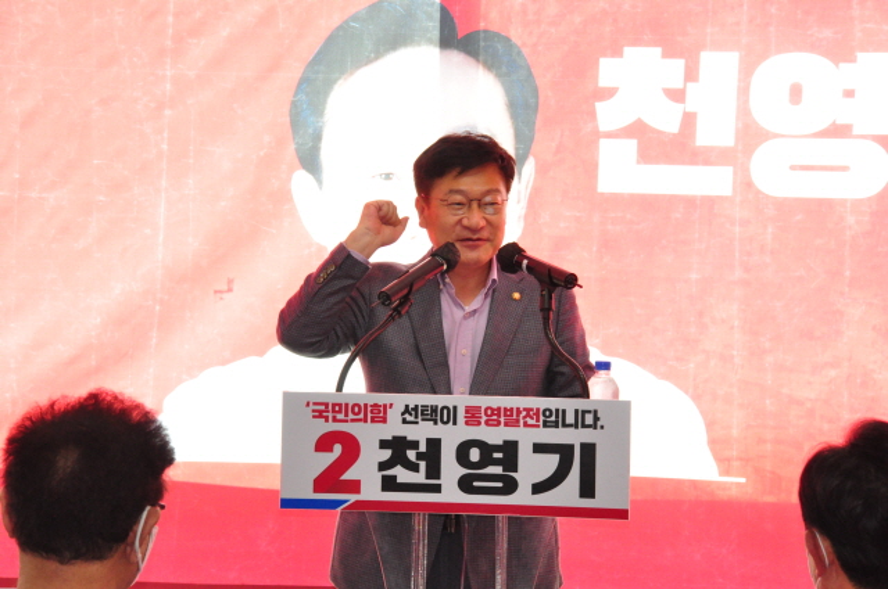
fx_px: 2771
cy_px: 294
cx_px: 444
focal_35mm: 112
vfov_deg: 12.1
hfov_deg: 18.2
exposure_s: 1/200
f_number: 5.3
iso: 2000
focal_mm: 75
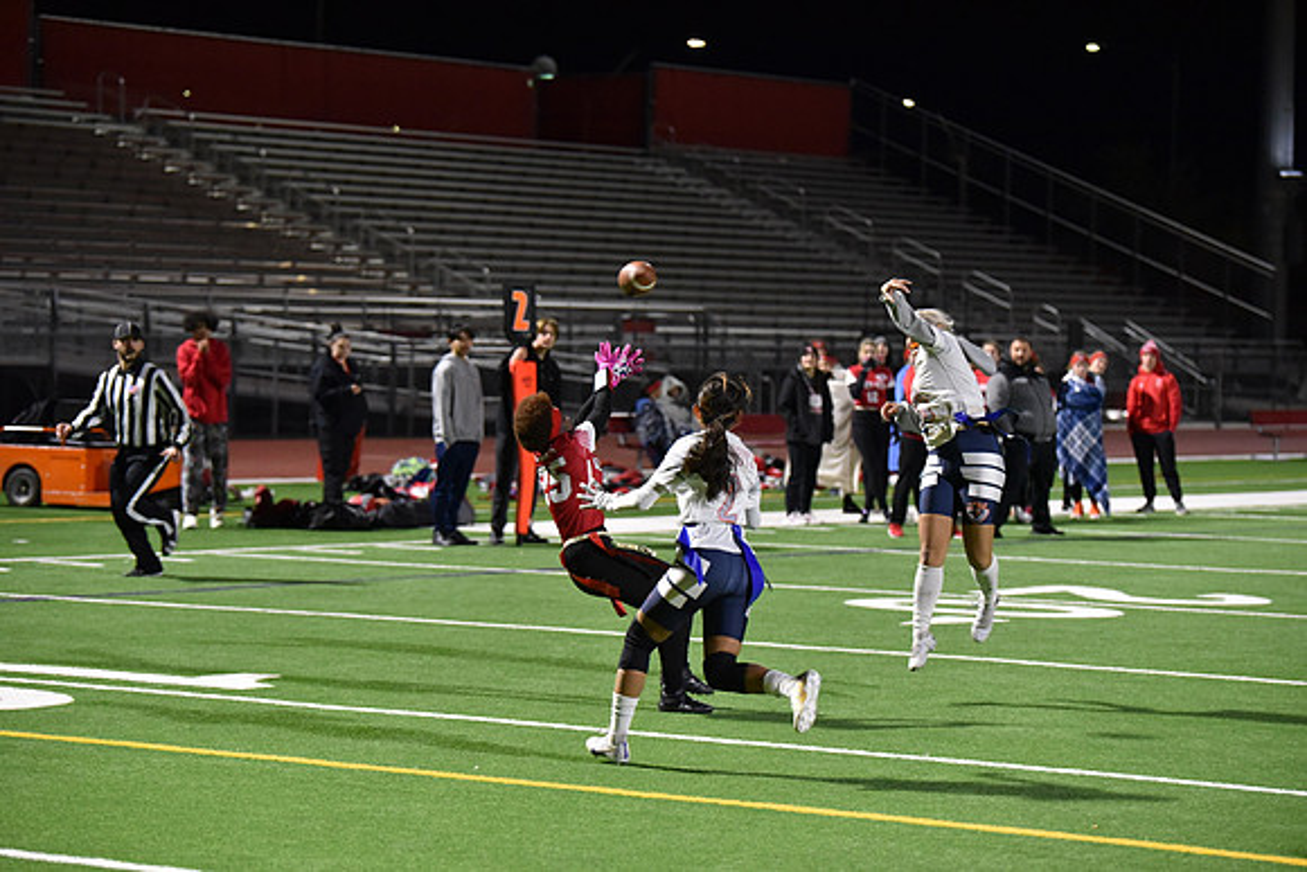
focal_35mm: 112
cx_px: 654
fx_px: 4067
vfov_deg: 12.2
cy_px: 436
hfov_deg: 18.3
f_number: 2.8
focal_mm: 112
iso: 6400
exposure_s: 1/640
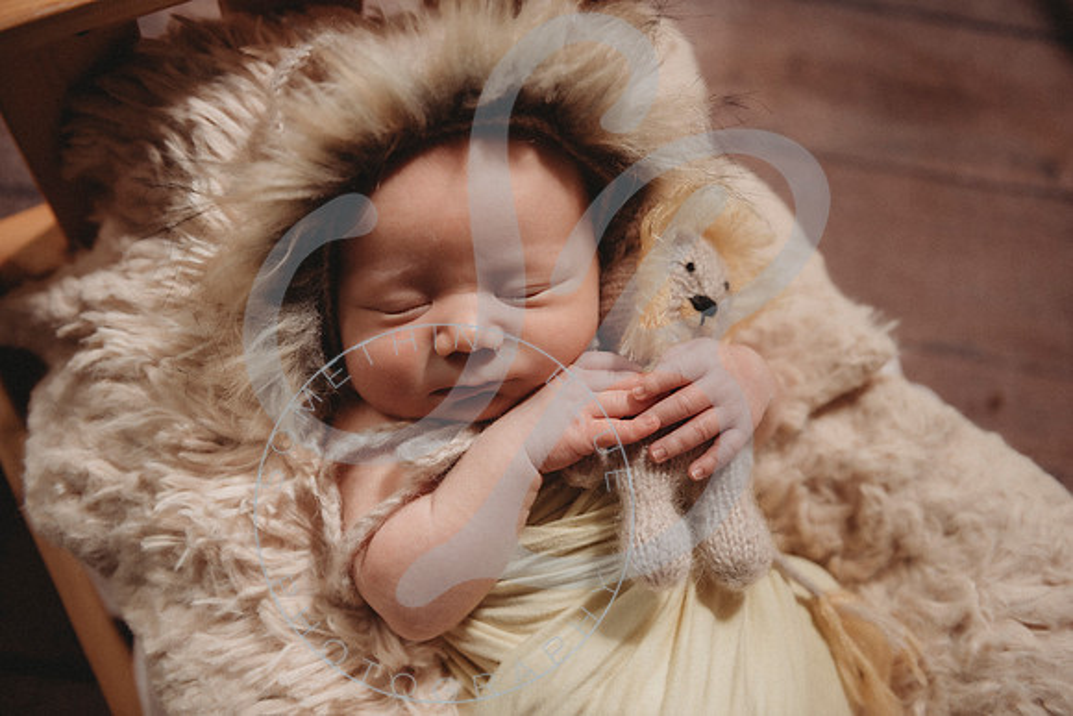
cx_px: 536
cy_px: 358
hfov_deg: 50.7
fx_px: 1133
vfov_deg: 35.1
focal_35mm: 38
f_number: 2.8
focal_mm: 38
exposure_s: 1/125
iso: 100
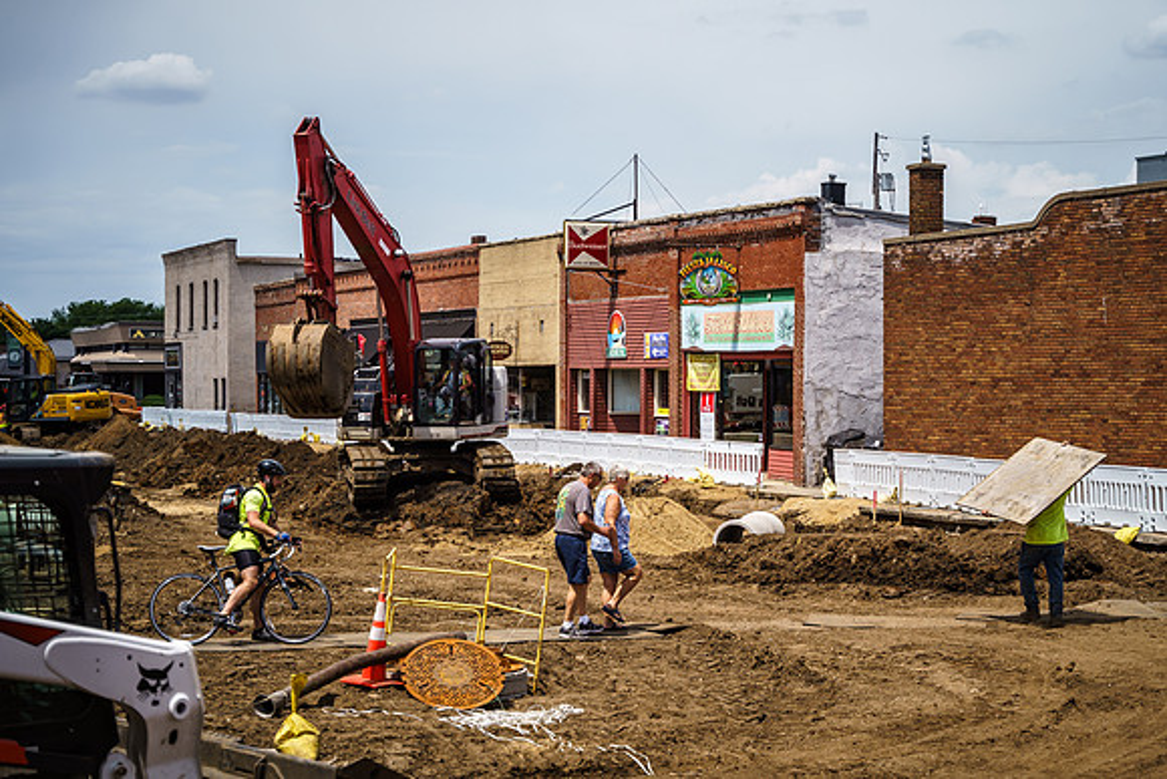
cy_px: 385
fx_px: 2221
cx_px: 651
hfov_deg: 29.4
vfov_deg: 19.9
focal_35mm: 69
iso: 200
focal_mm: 60.8
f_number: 2.8
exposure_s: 1/4000
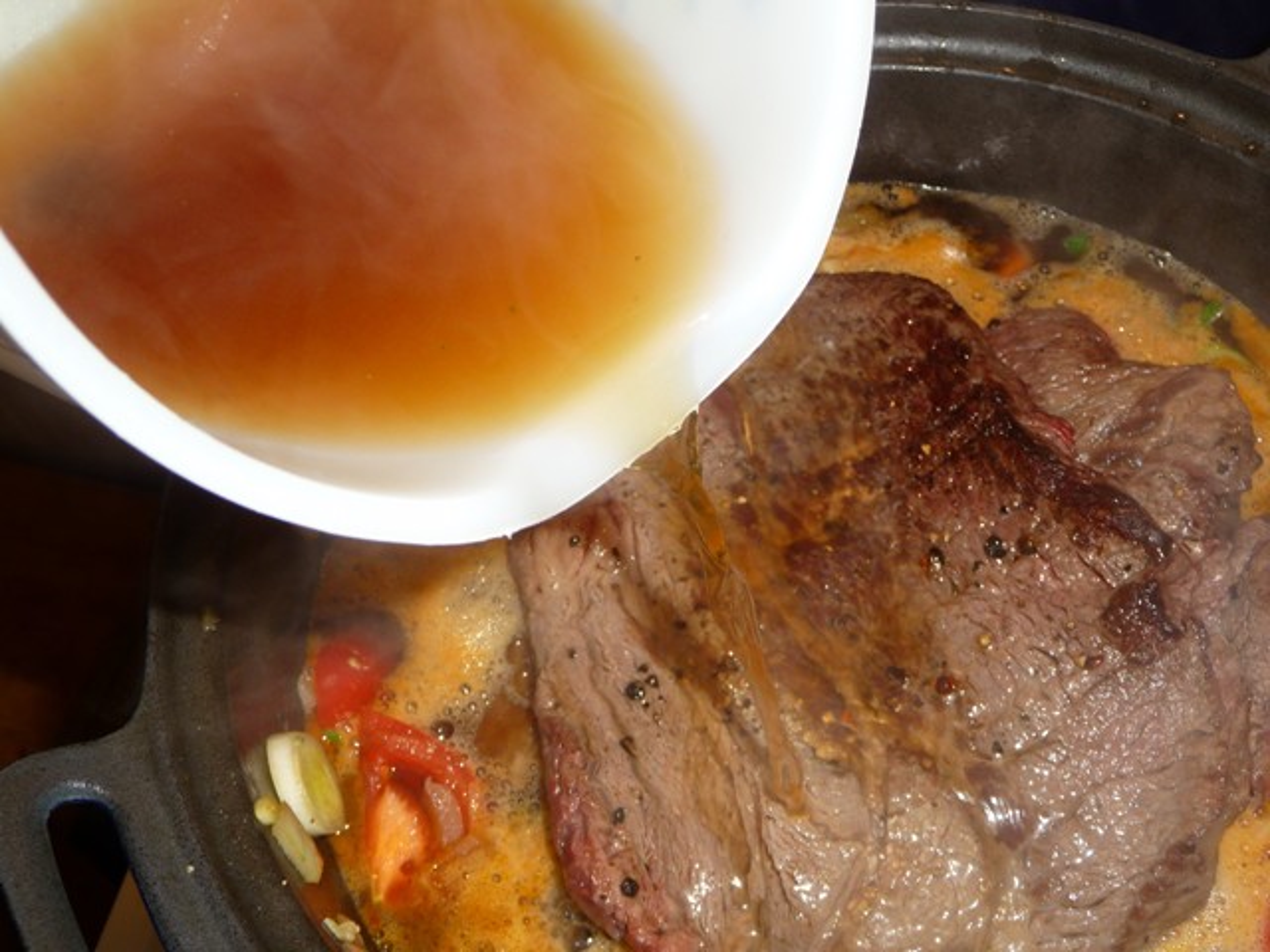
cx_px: 635
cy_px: 476
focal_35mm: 43
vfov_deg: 33.6
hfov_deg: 43.9
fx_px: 1578
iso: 100
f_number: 4
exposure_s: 1/30
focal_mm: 7.1
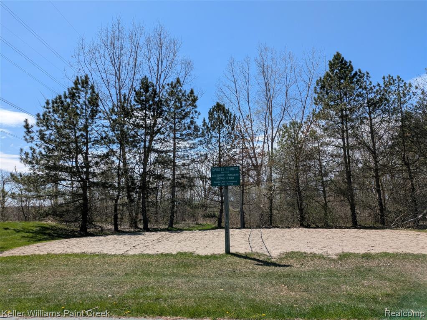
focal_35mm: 25
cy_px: 160
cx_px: 214
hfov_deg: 69.4
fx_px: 308
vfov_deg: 54.9
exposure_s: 1/2370
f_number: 1.89
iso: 43
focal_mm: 5.43
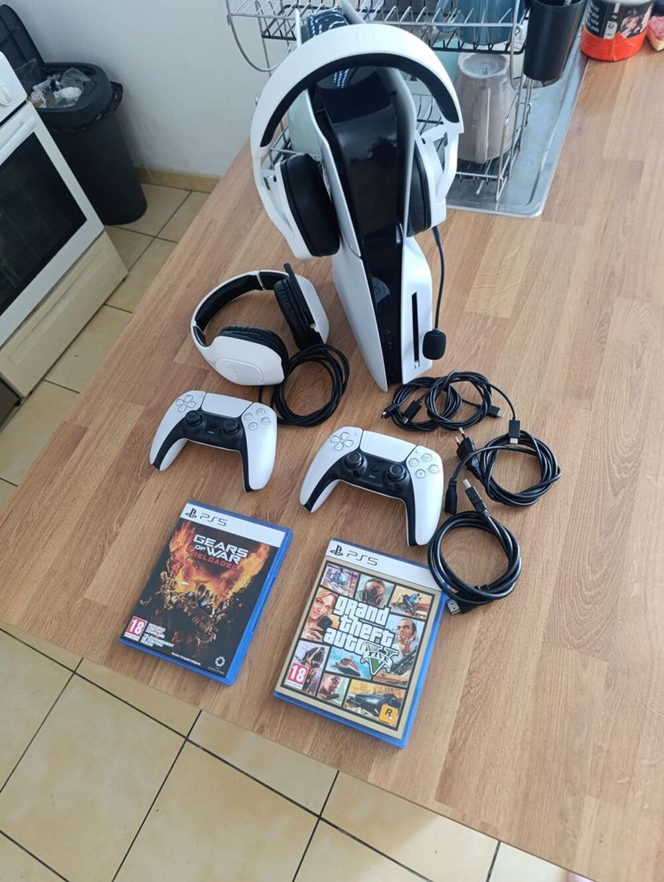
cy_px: 441
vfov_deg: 73.8
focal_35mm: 23
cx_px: 332
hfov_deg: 59.0
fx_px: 587
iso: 1000
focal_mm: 6.14
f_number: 1.65
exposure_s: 1/33.3
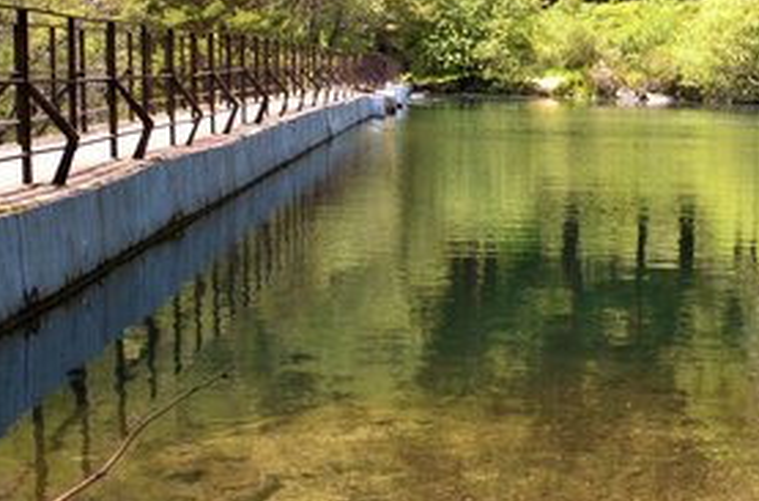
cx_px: 1025
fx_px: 1640
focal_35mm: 78
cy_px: 353
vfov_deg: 17.3
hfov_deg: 22.8
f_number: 10
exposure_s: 1/200
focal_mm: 18
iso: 640
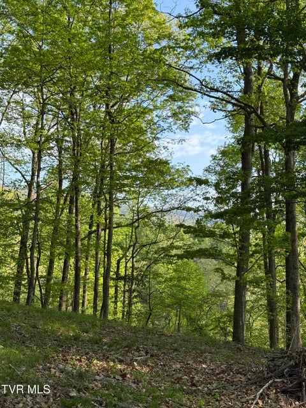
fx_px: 566
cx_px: 153
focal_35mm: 48
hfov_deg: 30.3
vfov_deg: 39.7
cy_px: 204
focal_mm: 6.76
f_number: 1.78
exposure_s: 1/1330
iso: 80
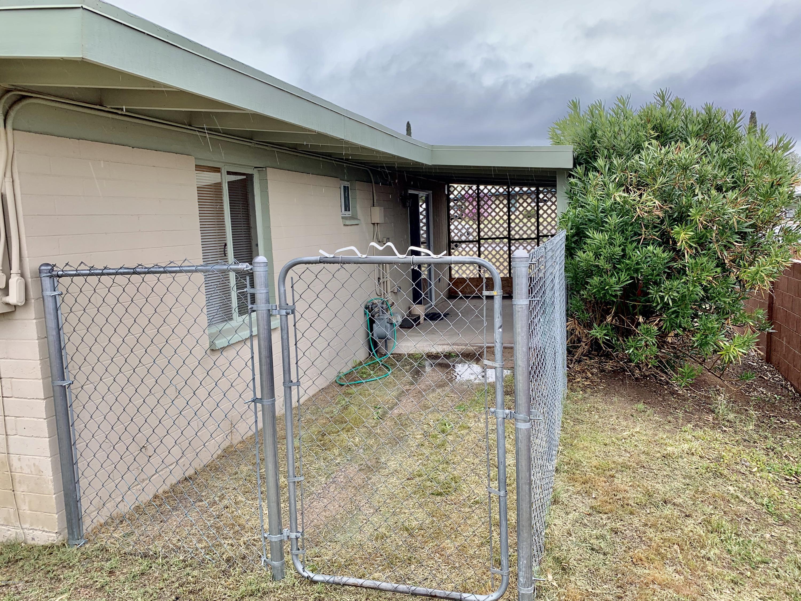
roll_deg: +2.5
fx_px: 602
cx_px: 400
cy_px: 300
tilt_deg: -5.5
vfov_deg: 53.1
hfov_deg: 67.3
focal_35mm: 26
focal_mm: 4.25
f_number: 1.8
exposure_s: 1/133
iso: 25
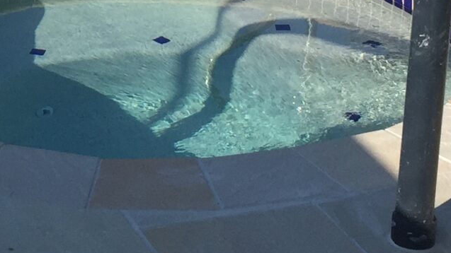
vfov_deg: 9.2
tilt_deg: -14.6
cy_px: -167
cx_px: 78
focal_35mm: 127
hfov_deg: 16.7
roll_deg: -1.3
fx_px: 1518
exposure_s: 1/2083
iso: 32
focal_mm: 4.15
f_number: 2.2
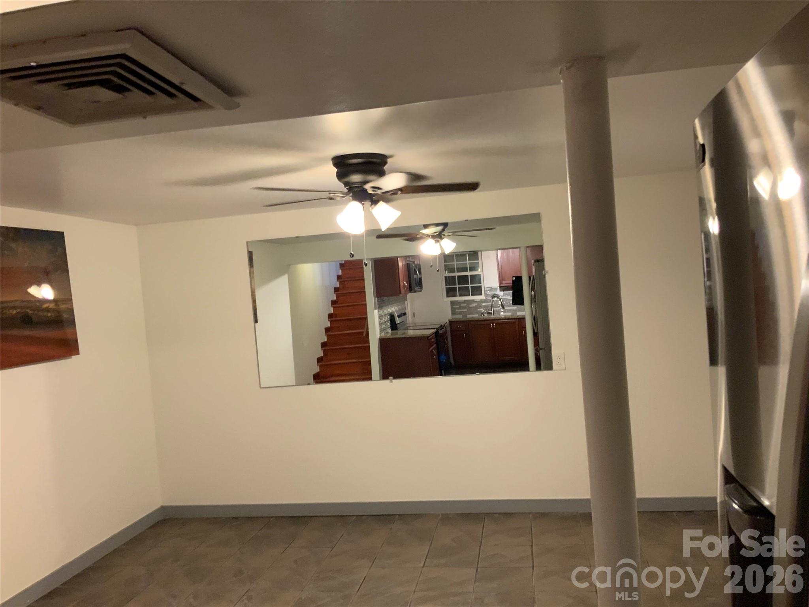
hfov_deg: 61.7
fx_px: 678
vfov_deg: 48.2
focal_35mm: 29
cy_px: 304
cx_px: 404
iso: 160
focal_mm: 3
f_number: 1.8
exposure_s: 1/60
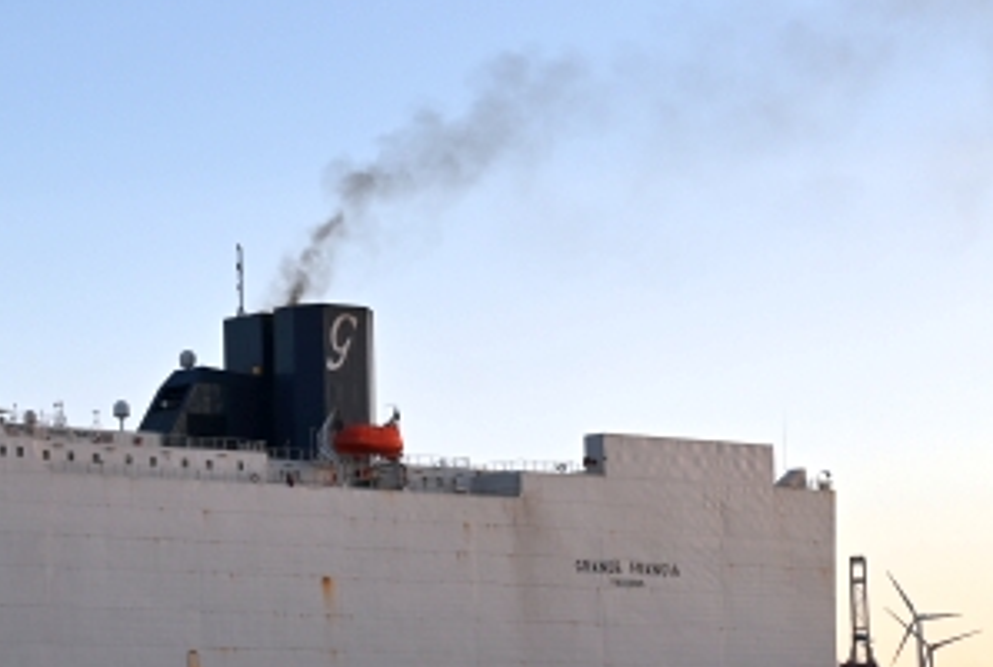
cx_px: -523
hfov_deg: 16.7
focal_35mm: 110
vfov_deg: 12.5
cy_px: 504
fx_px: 3040
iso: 100
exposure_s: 1/320
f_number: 5.6
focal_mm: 32
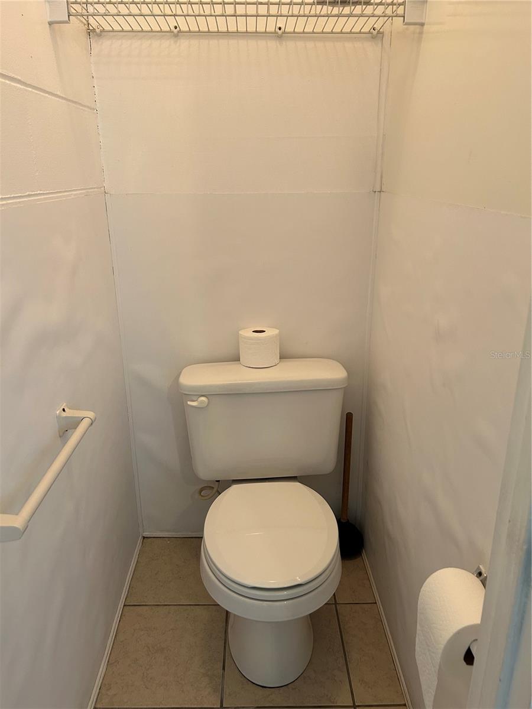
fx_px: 533
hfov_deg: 53.1
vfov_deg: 67.3
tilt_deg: -19.1
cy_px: 354
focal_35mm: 26
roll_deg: +1.1
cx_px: 266
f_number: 1.5
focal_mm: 5.7
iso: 160
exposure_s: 1/60
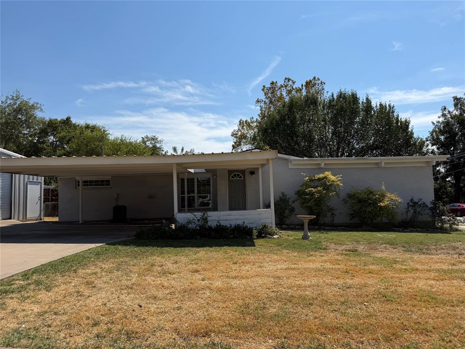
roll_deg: +2.2
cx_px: 232
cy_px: 174
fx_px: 322
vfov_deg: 56.8
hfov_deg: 71.6
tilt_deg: +3.6
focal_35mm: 24
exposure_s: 1/7353
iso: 80
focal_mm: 6.76
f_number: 1.78
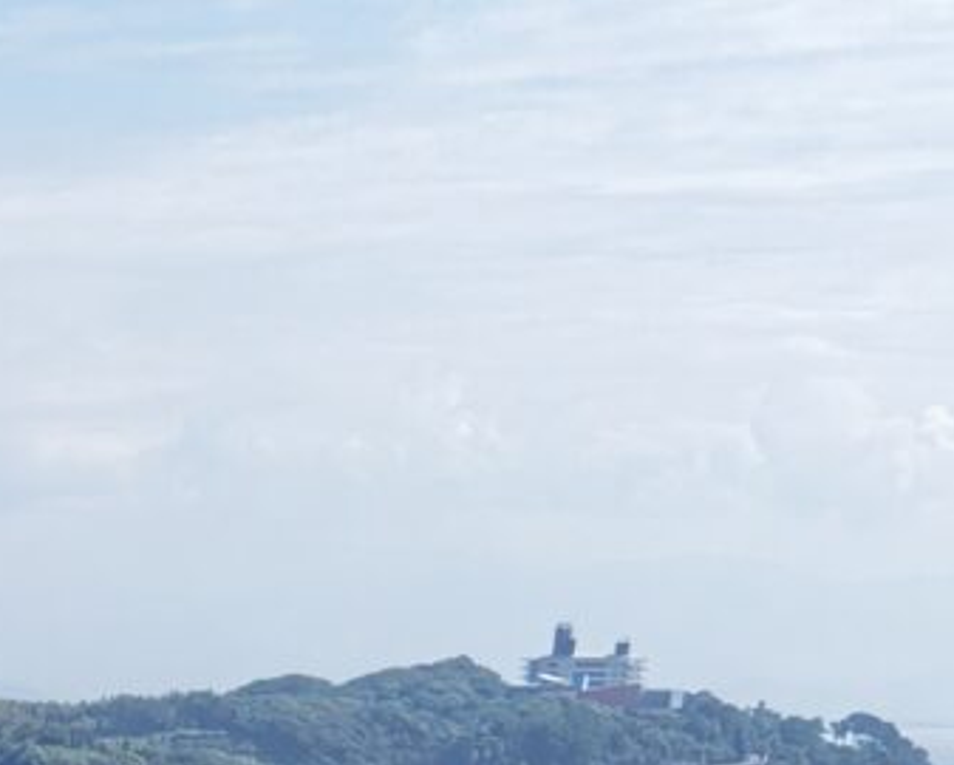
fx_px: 5029
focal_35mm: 178
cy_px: 2581
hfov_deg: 9.9
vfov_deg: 7.3
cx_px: -1107
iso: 190
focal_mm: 8.67
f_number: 1.8
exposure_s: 1/3200
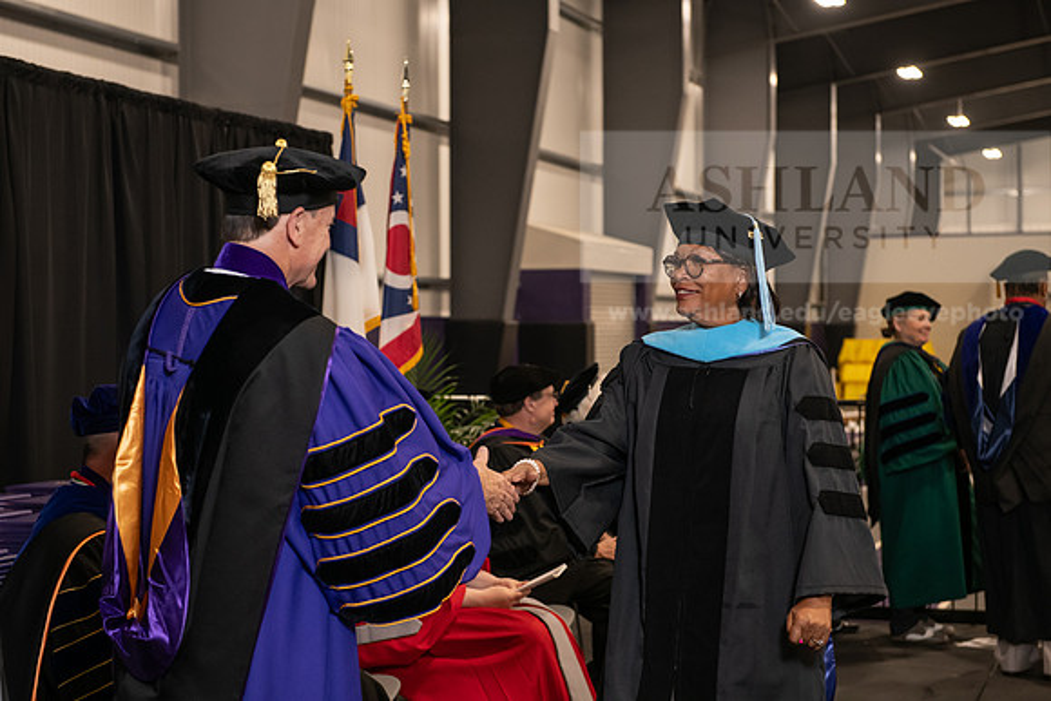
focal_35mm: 70
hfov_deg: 28.8
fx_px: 2044
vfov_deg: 19.5
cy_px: 350
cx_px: 526
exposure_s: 1/125
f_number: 5
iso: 2000
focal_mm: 70
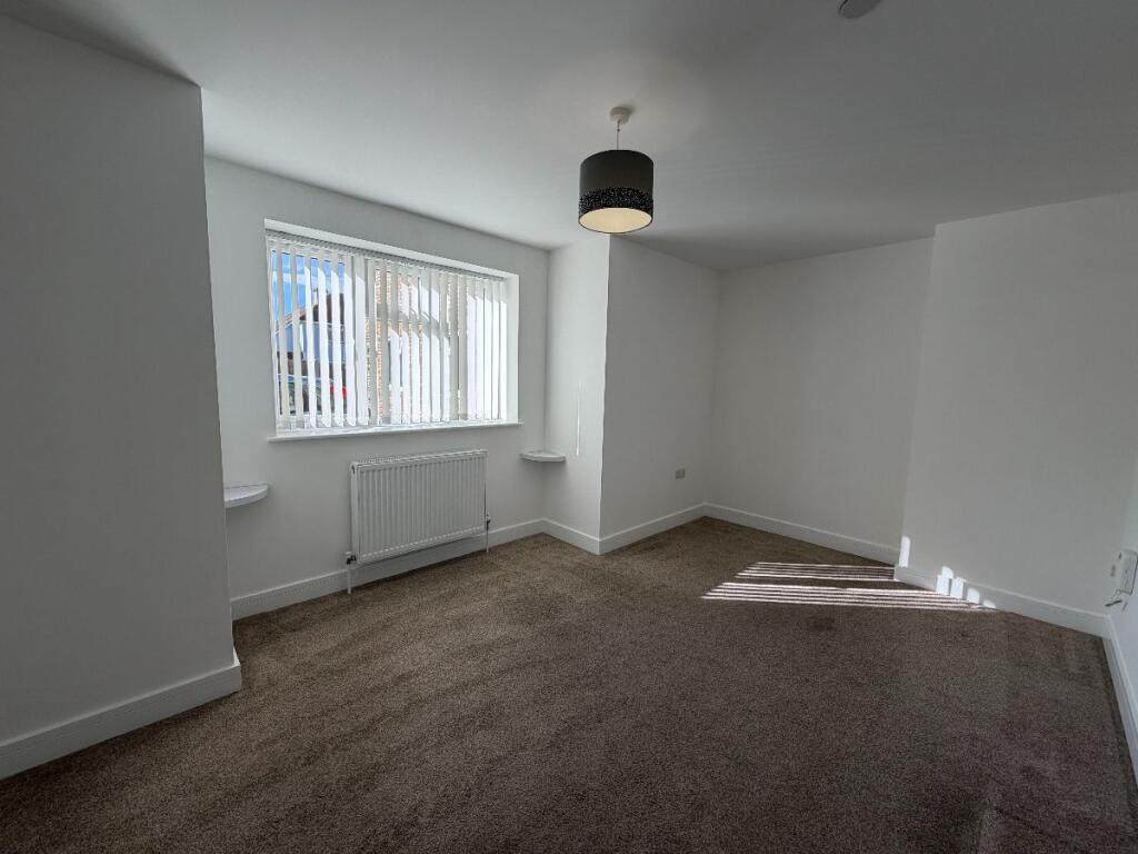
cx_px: 569
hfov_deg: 102.1
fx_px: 460
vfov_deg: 85.7
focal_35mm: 14
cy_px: 427
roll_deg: -2.0
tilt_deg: -8.0
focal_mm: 2.22
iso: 50
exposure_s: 1/370
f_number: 2.2
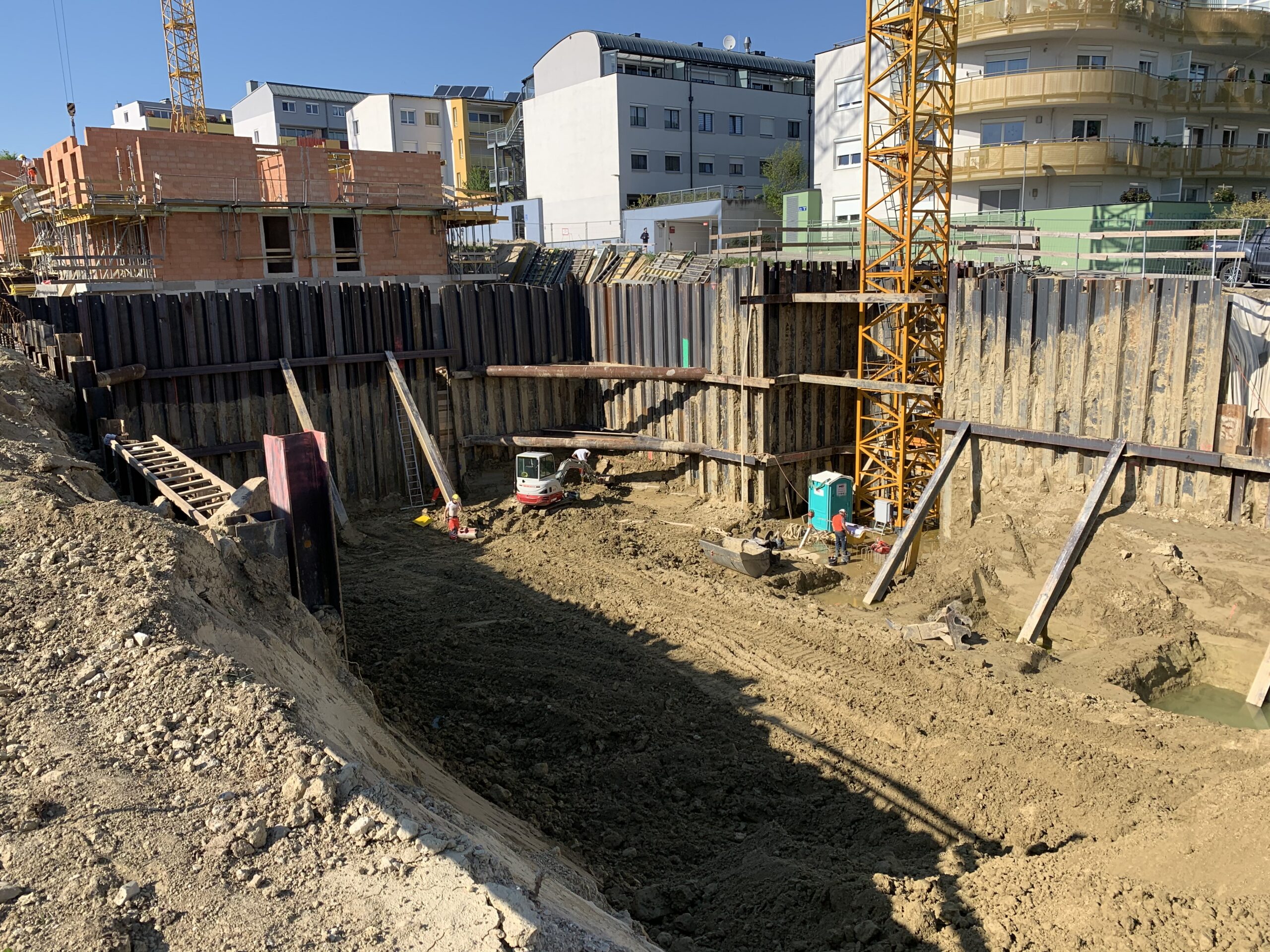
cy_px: 476
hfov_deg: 67.3
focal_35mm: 26
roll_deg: +2.1
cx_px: 635
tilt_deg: -12.8
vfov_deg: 53.1
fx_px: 954
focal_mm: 4.25
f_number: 1.8
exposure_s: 1/1610
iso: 25
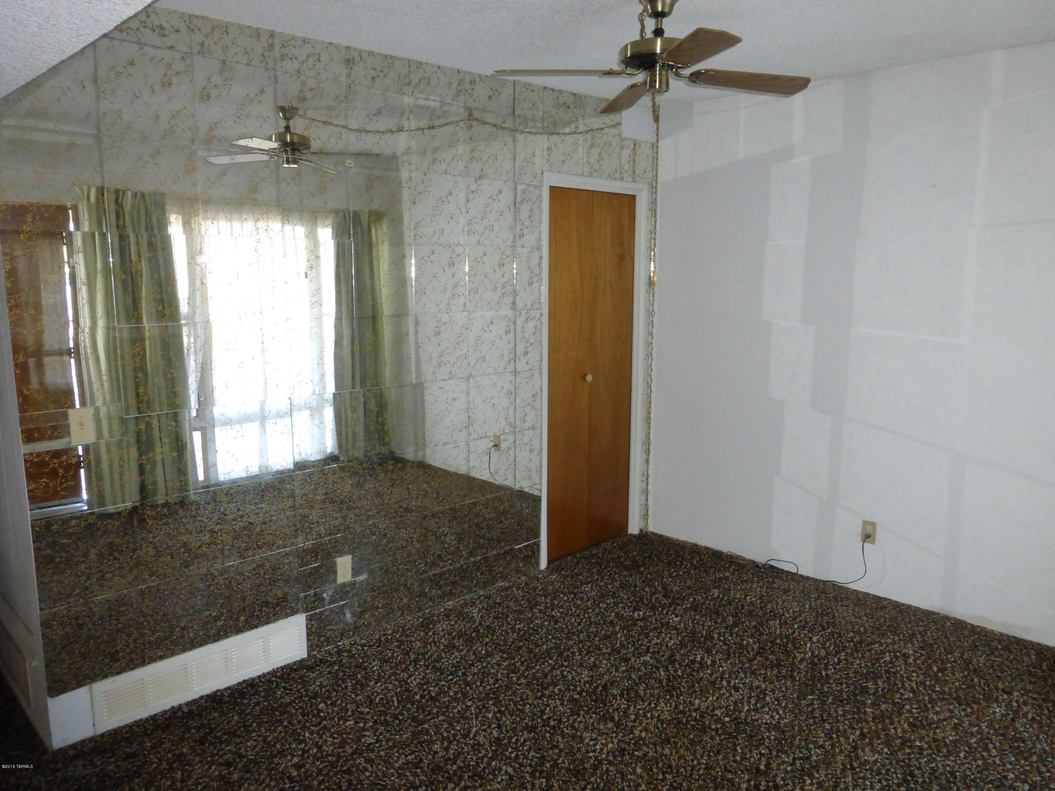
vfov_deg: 54.9
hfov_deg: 69.4
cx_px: 528
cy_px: 396
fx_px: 762
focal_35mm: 25
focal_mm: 4.3
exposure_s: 1/60
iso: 500
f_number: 3.3
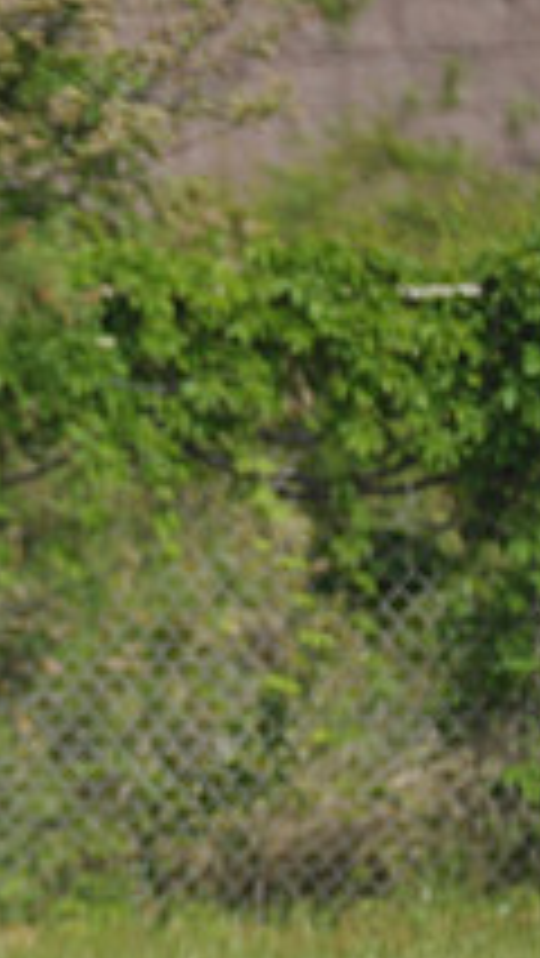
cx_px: -684
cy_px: 792
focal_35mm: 1138
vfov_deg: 1.9
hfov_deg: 1.1
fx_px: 28934
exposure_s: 1/2500
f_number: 4
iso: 640
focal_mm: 400
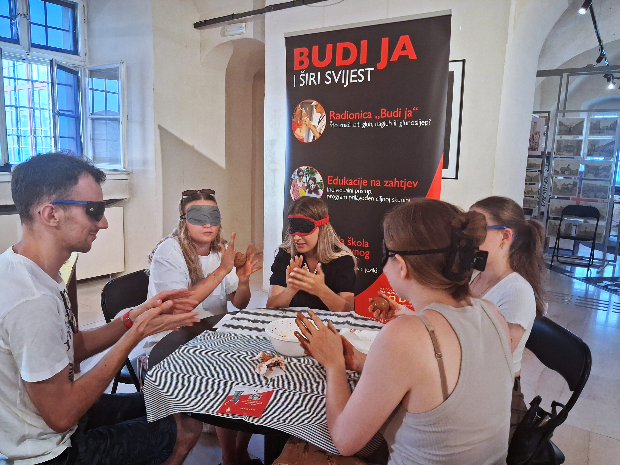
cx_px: 310
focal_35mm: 27
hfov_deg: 65.3
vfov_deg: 51.4
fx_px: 484
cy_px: 232
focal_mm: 4
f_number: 1.8
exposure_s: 1/50
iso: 400
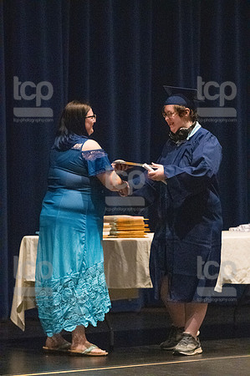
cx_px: 125
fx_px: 2265
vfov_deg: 9.5
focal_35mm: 217
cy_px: 188
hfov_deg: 6.3
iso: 10000
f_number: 3.2
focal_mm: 145
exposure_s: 1/400
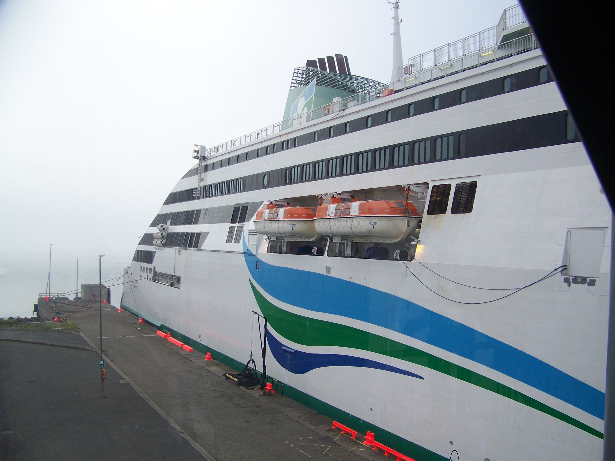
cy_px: 230
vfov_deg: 39.7
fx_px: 640
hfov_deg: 51.4
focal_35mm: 36
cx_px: 308
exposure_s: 1/160
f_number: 2.8
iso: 64
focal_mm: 5.85
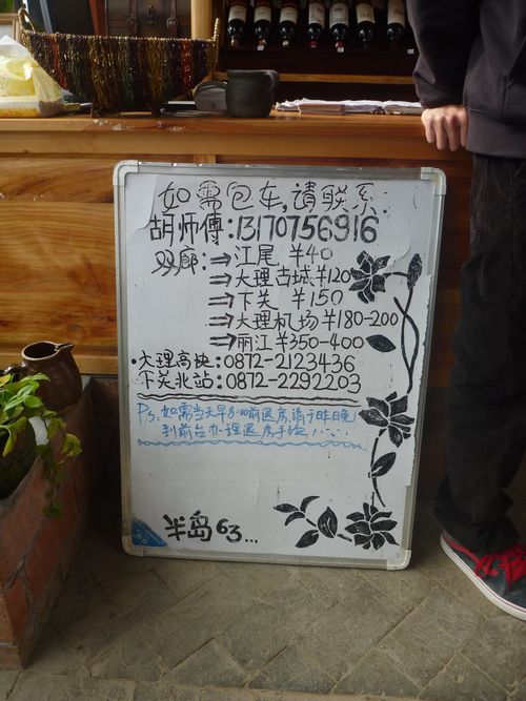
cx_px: 263
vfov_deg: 63.5
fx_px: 567
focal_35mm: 28
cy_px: 350
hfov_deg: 49.7
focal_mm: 4.9
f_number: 3.3
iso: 80
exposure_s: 1/100
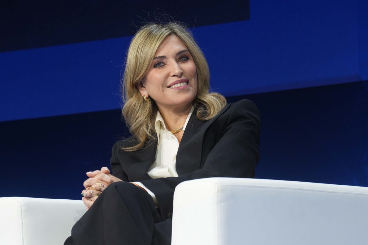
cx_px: 184
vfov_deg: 6.9
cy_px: 122
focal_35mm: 200
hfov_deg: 10.3
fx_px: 2044
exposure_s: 1/160
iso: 1600
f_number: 8
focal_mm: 200
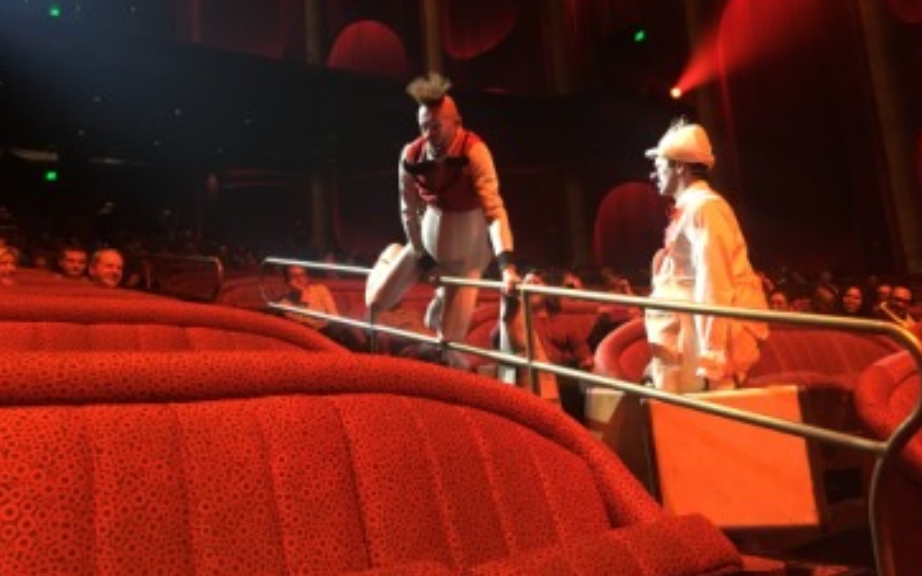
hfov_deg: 61.2
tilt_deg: +11.5
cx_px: 460
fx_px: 779
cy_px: 269
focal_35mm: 31
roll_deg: +5.2
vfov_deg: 40.6
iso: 200
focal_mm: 4.15
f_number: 2.2
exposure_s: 1/30
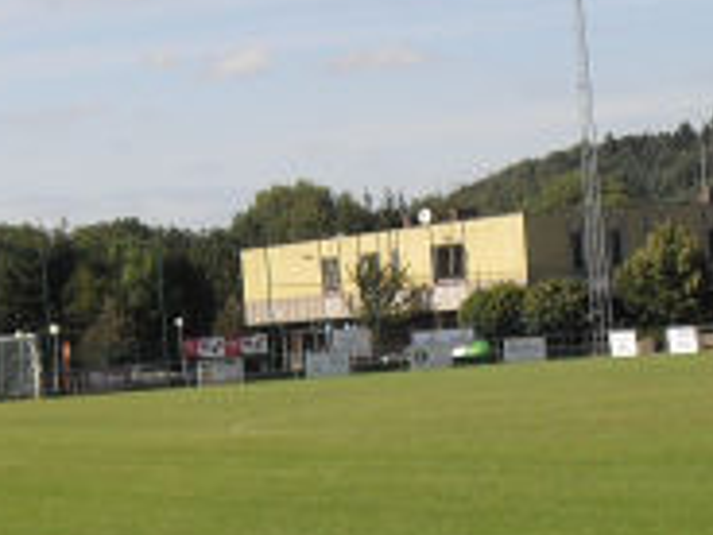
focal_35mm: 137
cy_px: 531
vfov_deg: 10.7
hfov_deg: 14.4
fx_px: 2822
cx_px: 364
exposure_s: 1/125
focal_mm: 7.1
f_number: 9.5
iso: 80
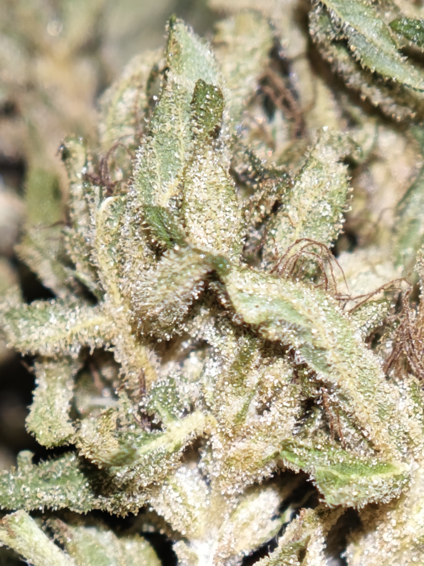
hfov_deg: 7.2
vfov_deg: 9.7
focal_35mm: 205
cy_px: 283
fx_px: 3348
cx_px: 212
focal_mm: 11.5
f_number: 1.8
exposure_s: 1/100
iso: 125
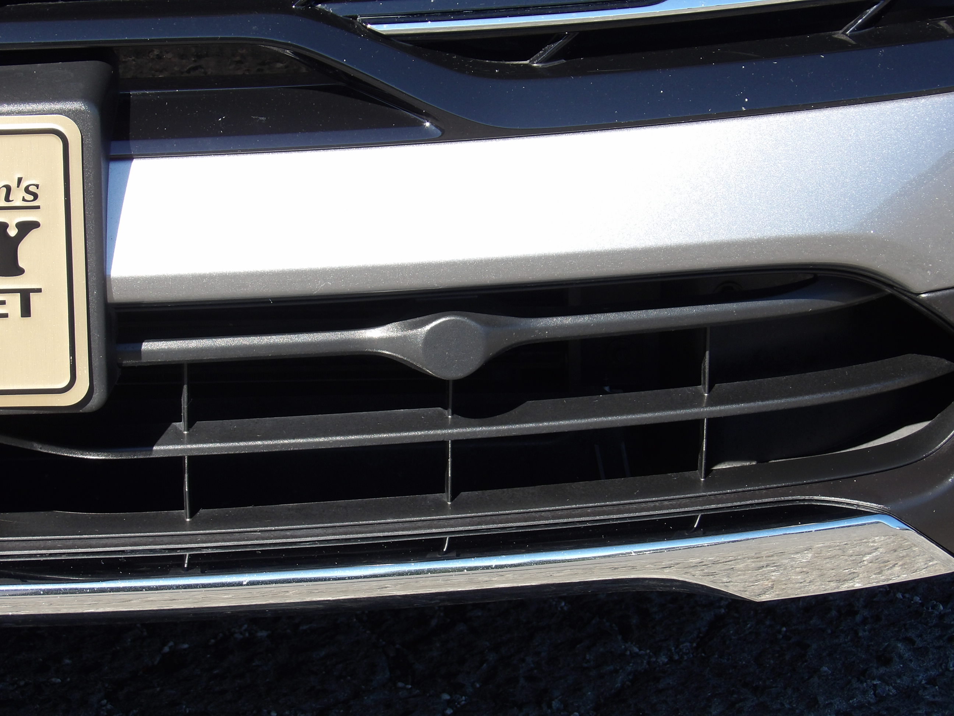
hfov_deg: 11.7
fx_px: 4658
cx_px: 477
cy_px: 358
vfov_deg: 8.8
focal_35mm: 169
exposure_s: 1/196
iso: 100
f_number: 4.4
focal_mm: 30.2
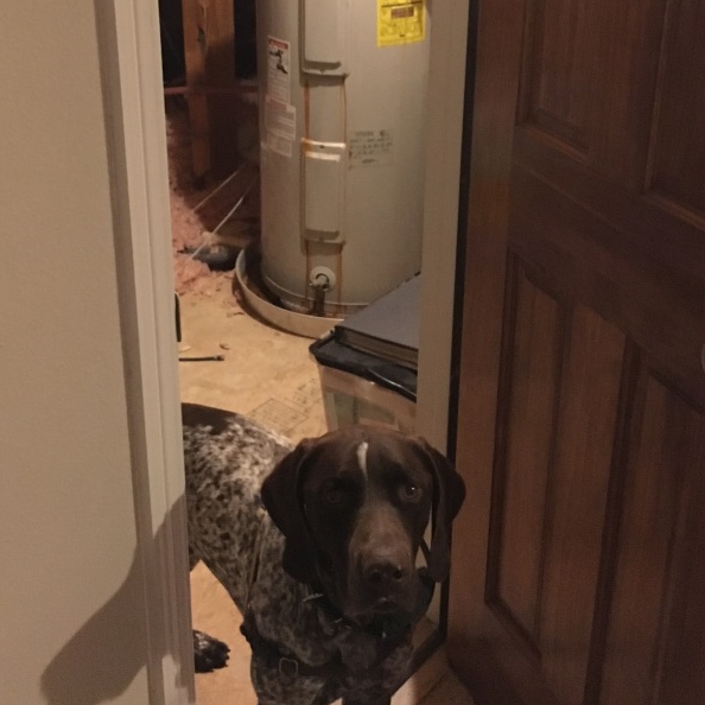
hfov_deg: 36.7
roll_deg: +0.7
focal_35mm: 46
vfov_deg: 35.9
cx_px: 288
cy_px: 173
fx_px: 1060
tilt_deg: -20.7
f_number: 2.2
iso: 640
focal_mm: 4.15
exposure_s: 1/15
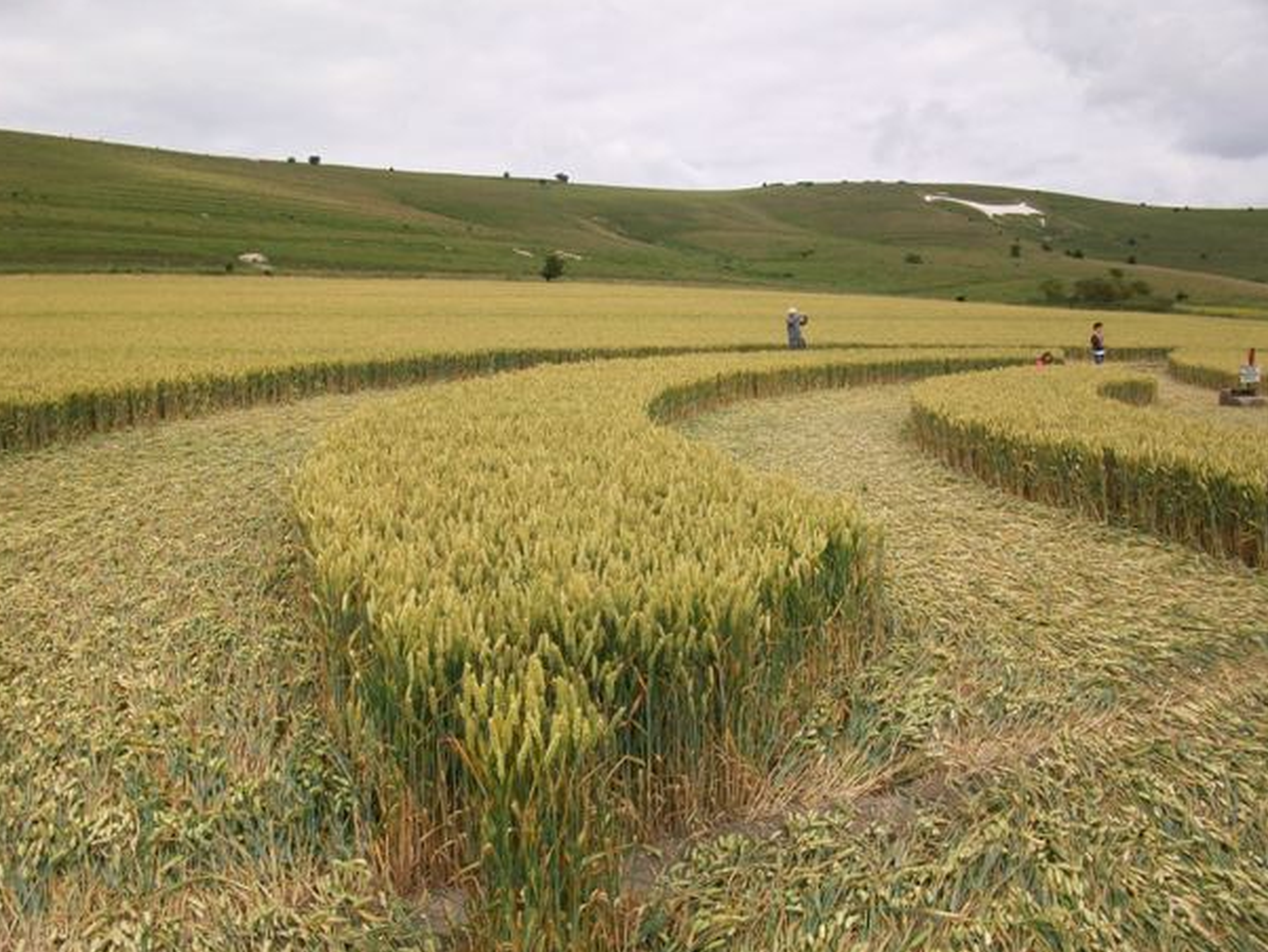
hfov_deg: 55.3
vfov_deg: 43.0
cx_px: 643
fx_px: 1209
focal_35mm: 33
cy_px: 468
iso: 64
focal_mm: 5.7
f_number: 5.5
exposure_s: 1/320
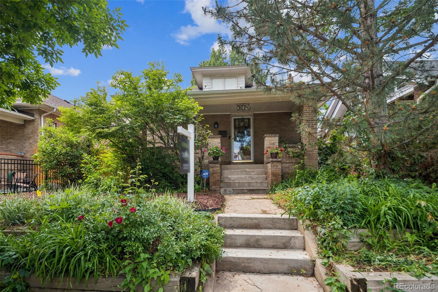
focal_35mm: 18
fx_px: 219
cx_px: 219
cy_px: 146
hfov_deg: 90.0
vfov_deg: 67.4
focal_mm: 18
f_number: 7.1
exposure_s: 1/320
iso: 400
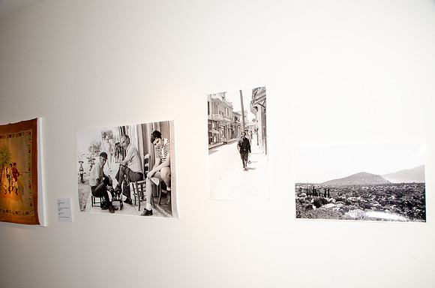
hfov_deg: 67.5
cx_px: 218
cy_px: 144
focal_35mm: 27
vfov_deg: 47.7
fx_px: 326
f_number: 11
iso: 400
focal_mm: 18
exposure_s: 1/50
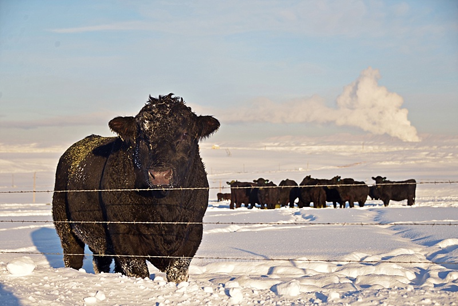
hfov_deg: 28.1
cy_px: 153
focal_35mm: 72
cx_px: 229
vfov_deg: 18.9
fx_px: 916
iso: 200
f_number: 5
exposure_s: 1/800
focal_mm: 72
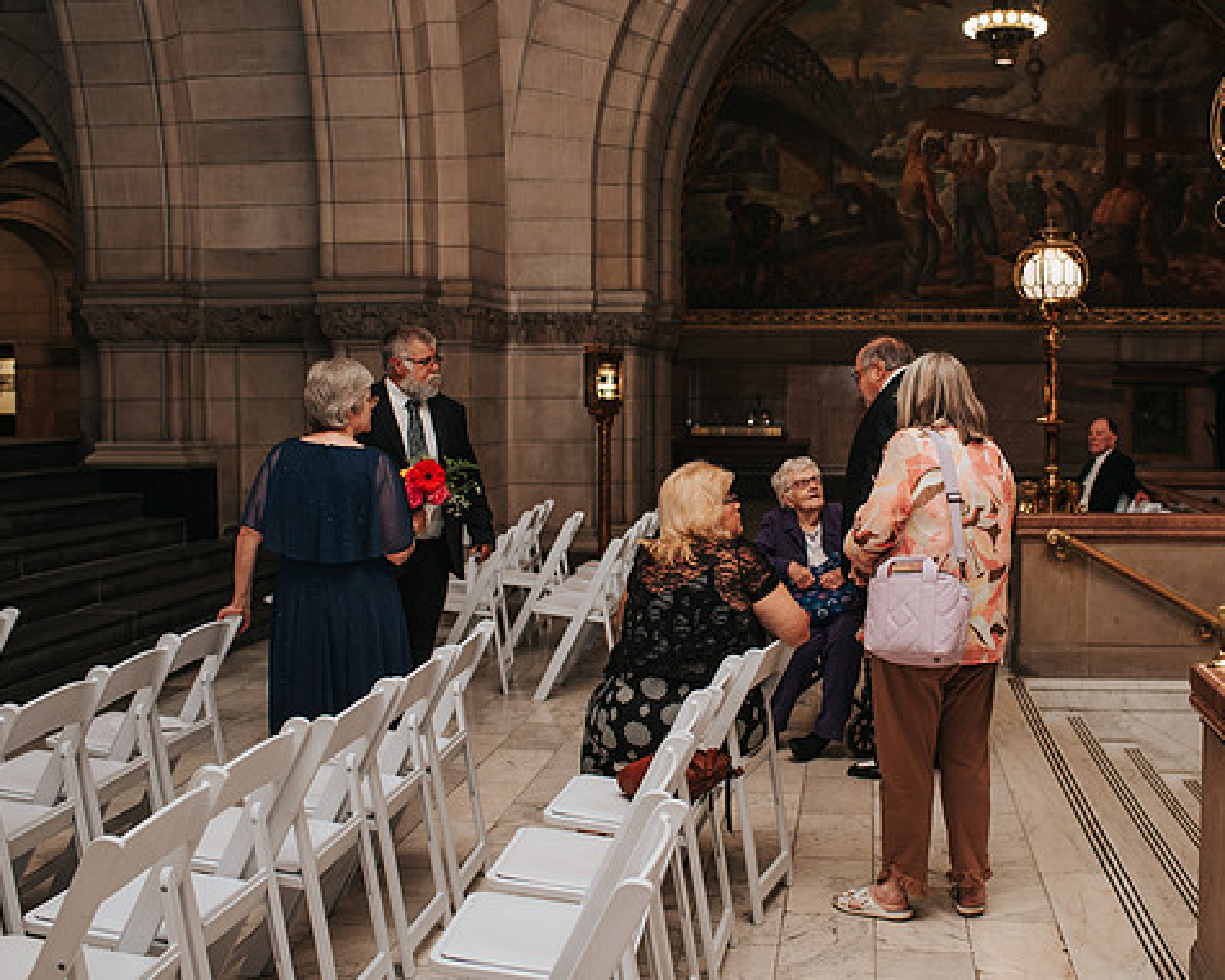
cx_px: 689
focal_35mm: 42
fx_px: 1523
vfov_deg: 35.7
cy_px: 484
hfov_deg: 43.7
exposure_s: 1/160
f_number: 4
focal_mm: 35
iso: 1000
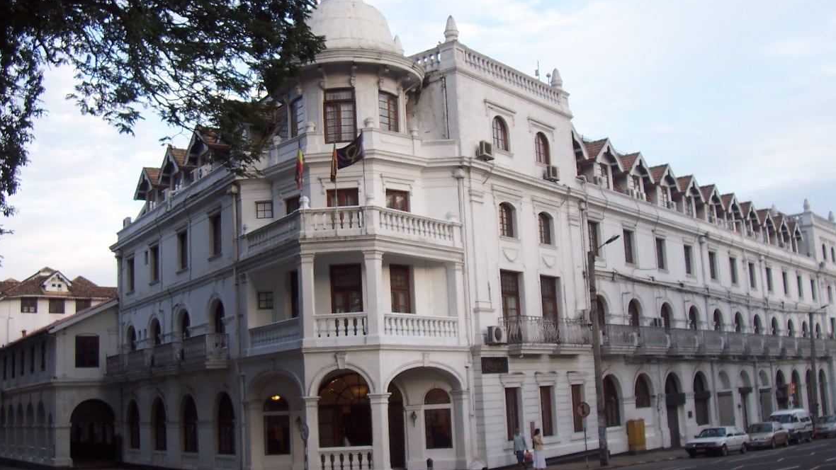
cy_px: 236
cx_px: 419
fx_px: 909
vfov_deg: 29.0
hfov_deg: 49.4
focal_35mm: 41
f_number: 2.8
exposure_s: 1/125
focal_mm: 5.6
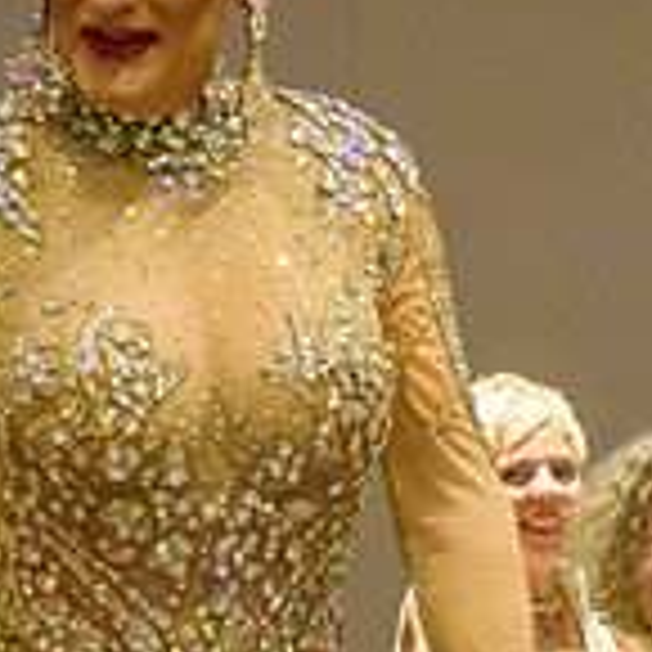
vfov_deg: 5.7
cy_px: 378
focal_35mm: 308
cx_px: 211
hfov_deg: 5.7
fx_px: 6563
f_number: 4.8
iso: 5600
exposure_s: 1/125
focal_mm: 78
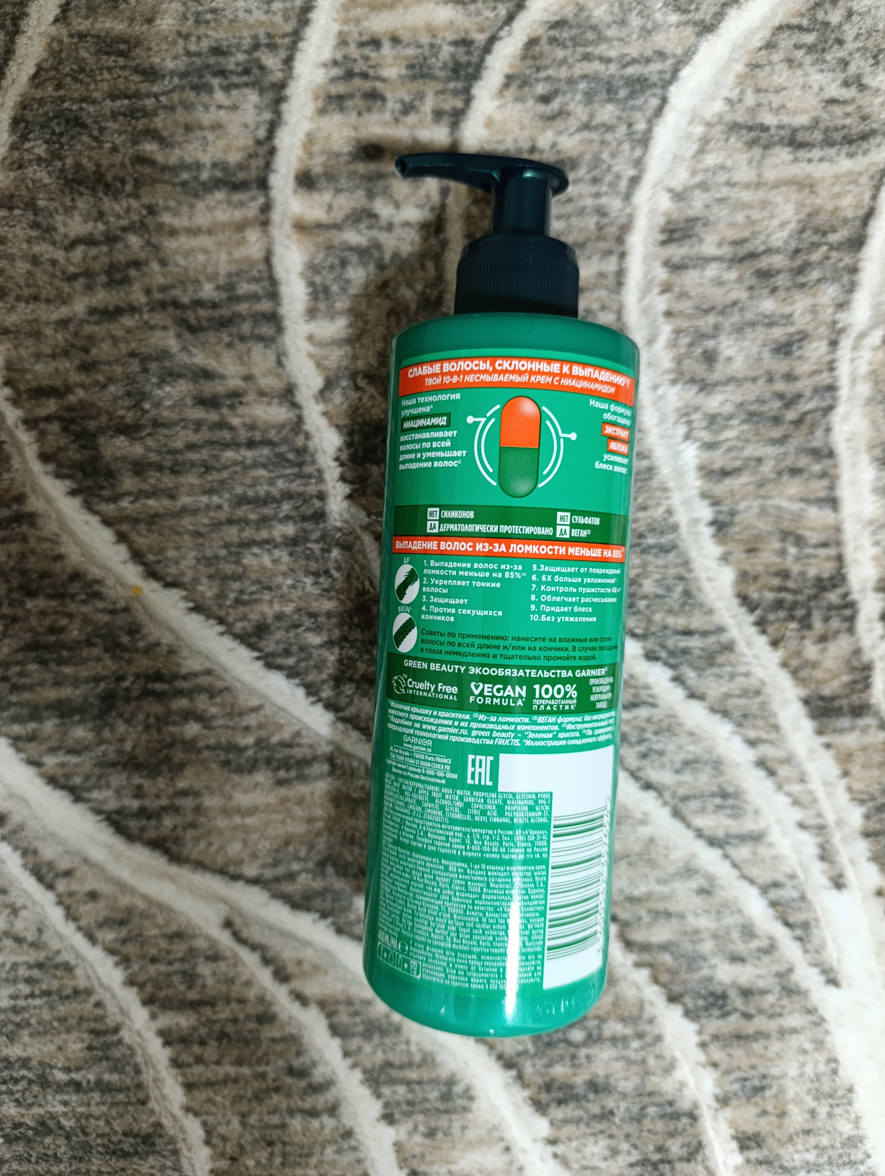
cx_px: 442
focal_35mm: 23
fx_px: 782
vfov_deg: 73.8
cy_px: 588
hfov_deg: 59.0
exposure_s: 1/33.3
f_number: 1.6
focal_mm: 6.14
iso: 1000
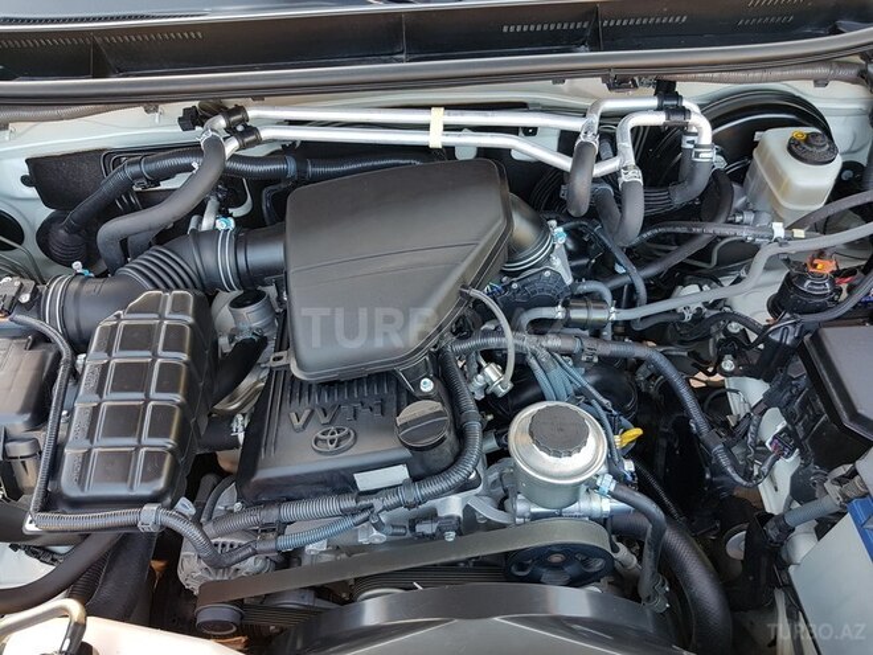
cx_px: 436
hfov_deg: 67.3
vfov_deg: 53.1
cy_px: 328
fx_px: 656
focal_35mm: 26
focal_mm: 4.2
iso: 64
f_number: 1.7
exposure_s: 1/50
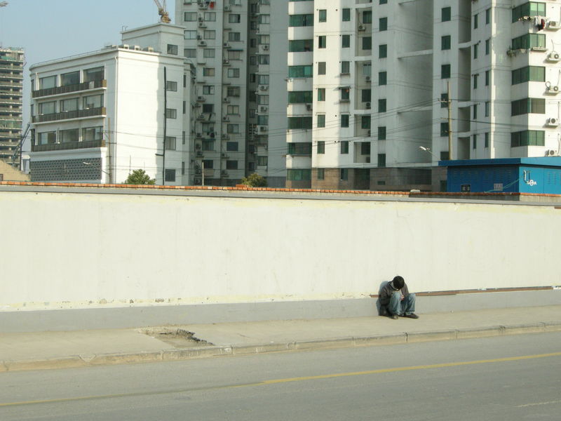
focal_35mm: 62
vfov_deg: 23.7
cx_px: 280
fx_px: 1005
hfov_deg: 31.2
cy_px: 210
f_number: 5.5
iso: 200
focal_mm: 12.9
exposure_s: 1/638
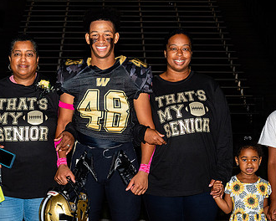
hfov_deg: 17.1
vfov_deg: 13.8
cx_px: 114
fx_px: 915
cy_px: 116
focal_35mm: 112
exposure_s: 1/200
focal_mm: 40
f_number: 5
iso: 320
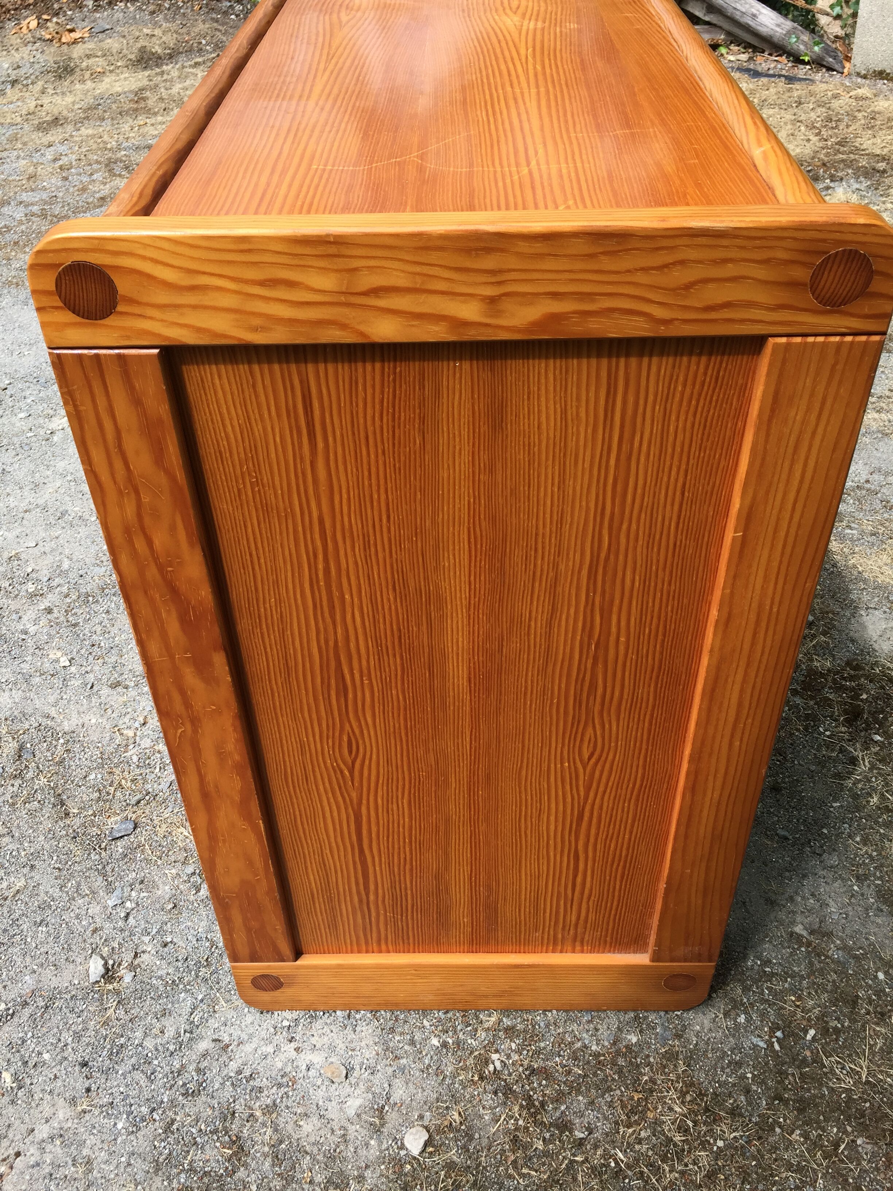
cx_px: 446
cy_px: 596
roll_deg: +3.1
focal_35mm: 29
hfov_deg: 48.2
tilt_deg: -42.5
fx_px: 997
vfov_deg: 61.7
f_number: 2.2
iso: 32
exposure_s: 1/549
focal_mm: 4.15
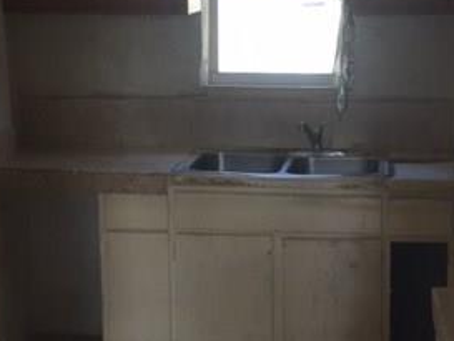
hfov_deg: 28.4
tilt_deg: -9.9
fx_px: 892
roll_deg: -0.2
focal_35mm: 68
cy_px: 161
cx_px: 301
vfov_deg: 21.6
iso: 50
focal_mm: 4.15
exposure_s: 1/30
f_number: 2.2
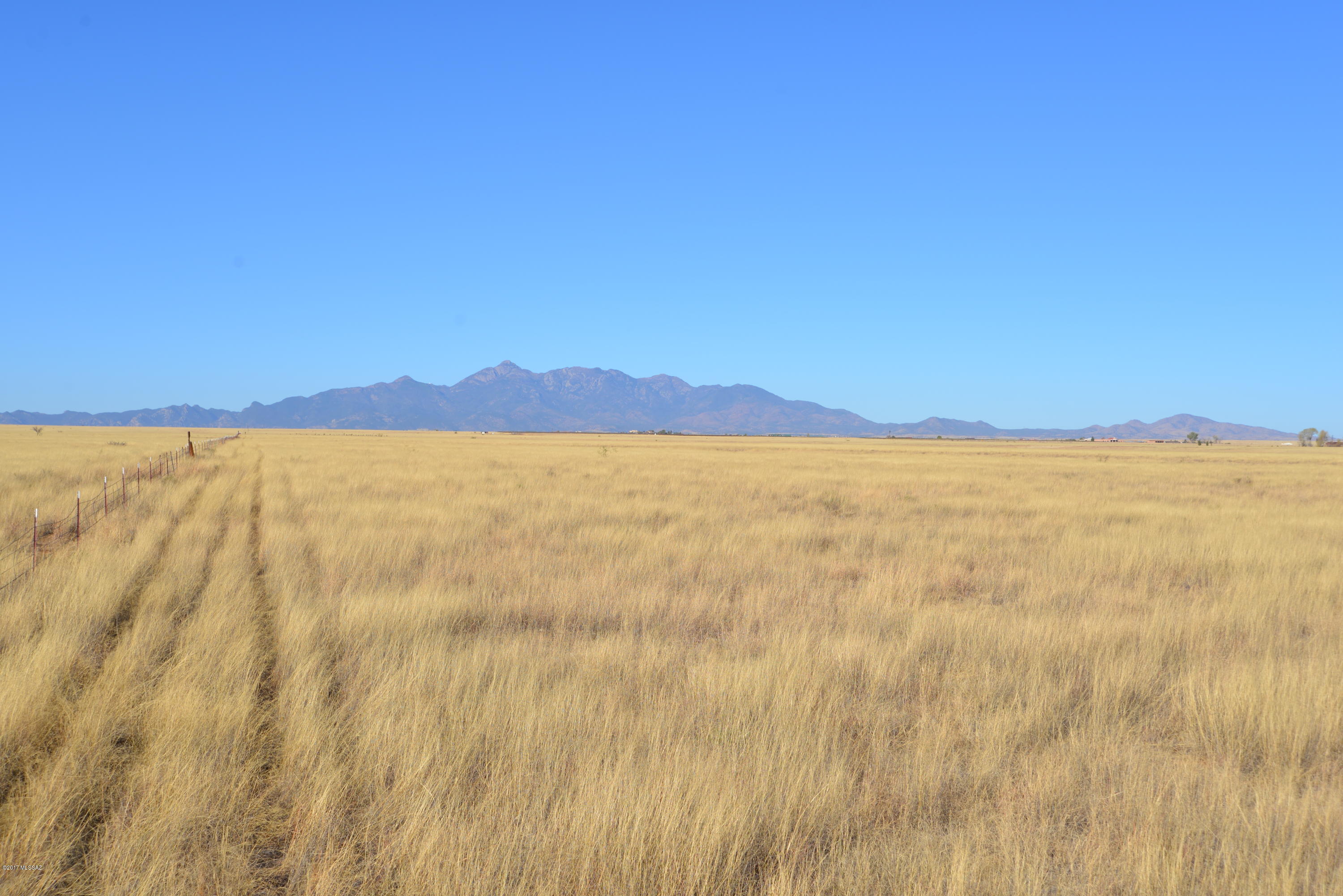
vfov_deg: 28.1
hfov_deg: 41.1
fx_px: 1791
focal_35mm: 48
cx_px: 672
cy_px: 448
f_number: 9
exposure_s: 1/320
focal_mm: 48
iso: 100
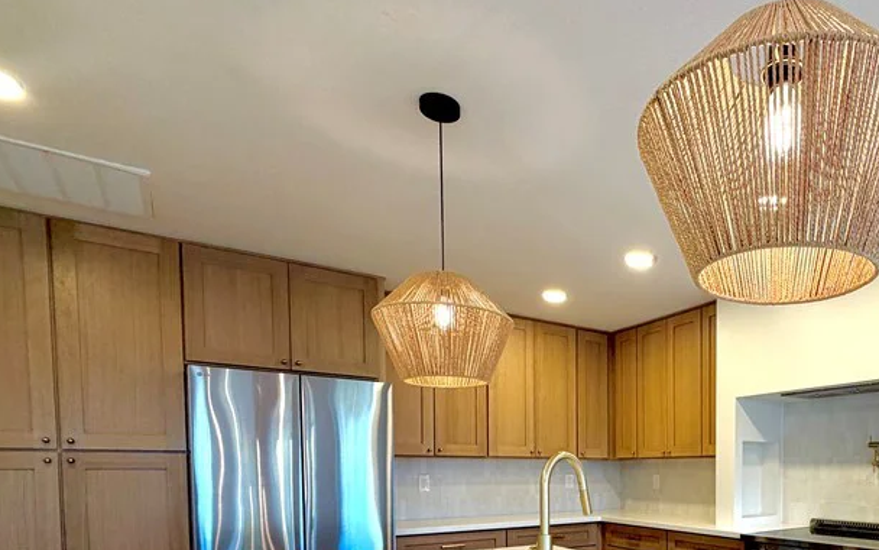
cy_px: 498
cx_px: 675
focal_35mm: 25
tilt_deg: -3.3
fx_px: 599
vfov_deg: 44.7
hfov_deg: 67.2
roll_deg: +0.7
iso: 160
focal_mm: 2.22
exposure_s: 1/120
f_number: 2.2
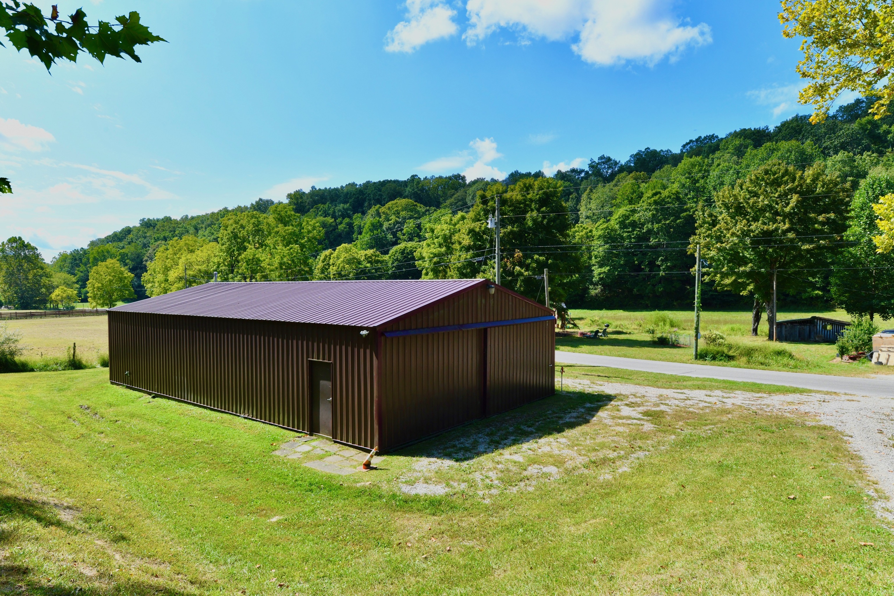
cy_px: 298
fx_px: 546
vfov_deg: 57.2
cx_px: 447
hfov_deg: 78.6
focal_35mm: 22
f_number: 11
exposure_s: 1/500
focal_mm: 22
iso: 640
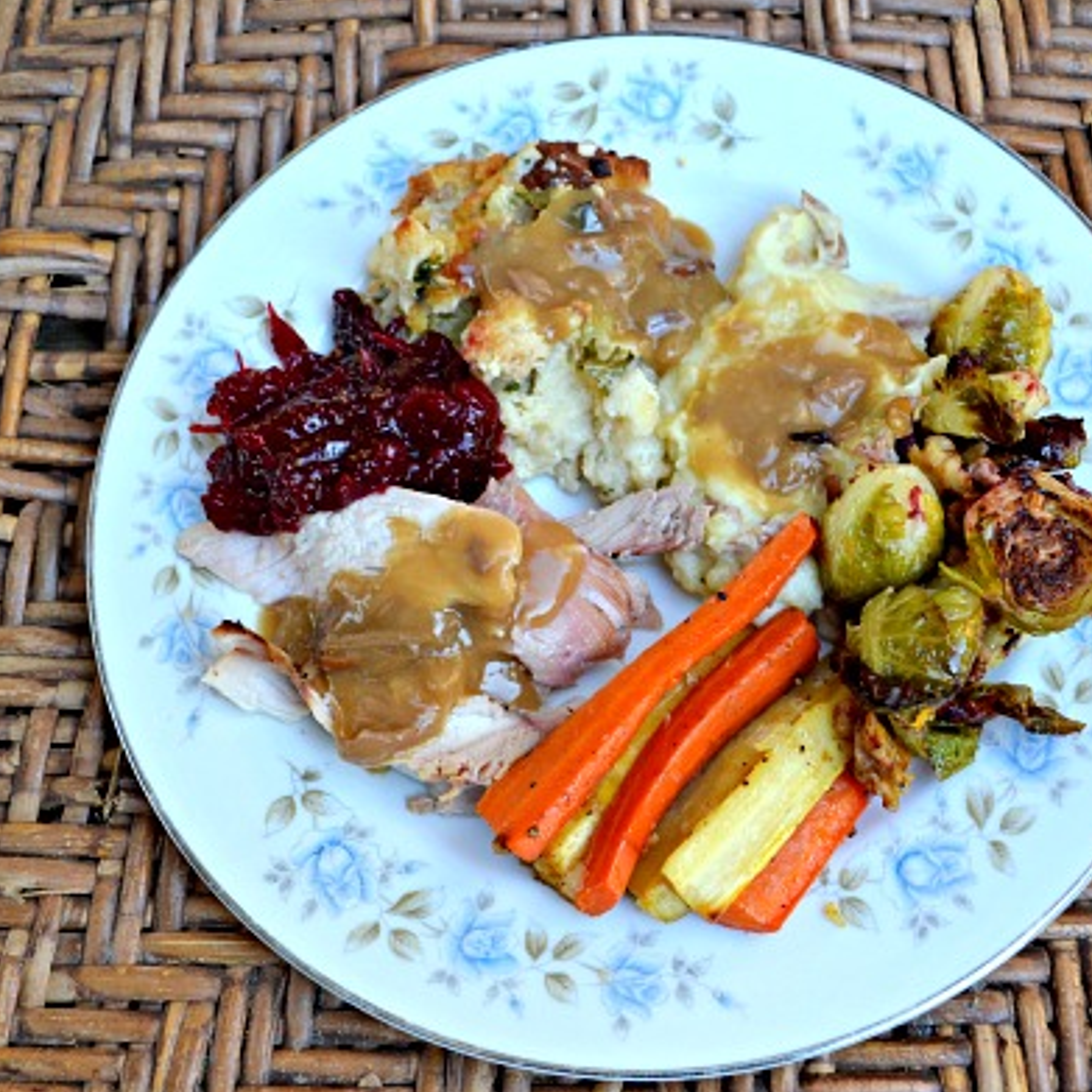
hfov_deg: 38.9
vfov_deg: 39.2
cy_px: 550
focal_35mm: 43
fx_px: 1535
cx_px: 676
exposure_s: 1/80
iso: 400
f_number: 4.5
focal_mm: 22
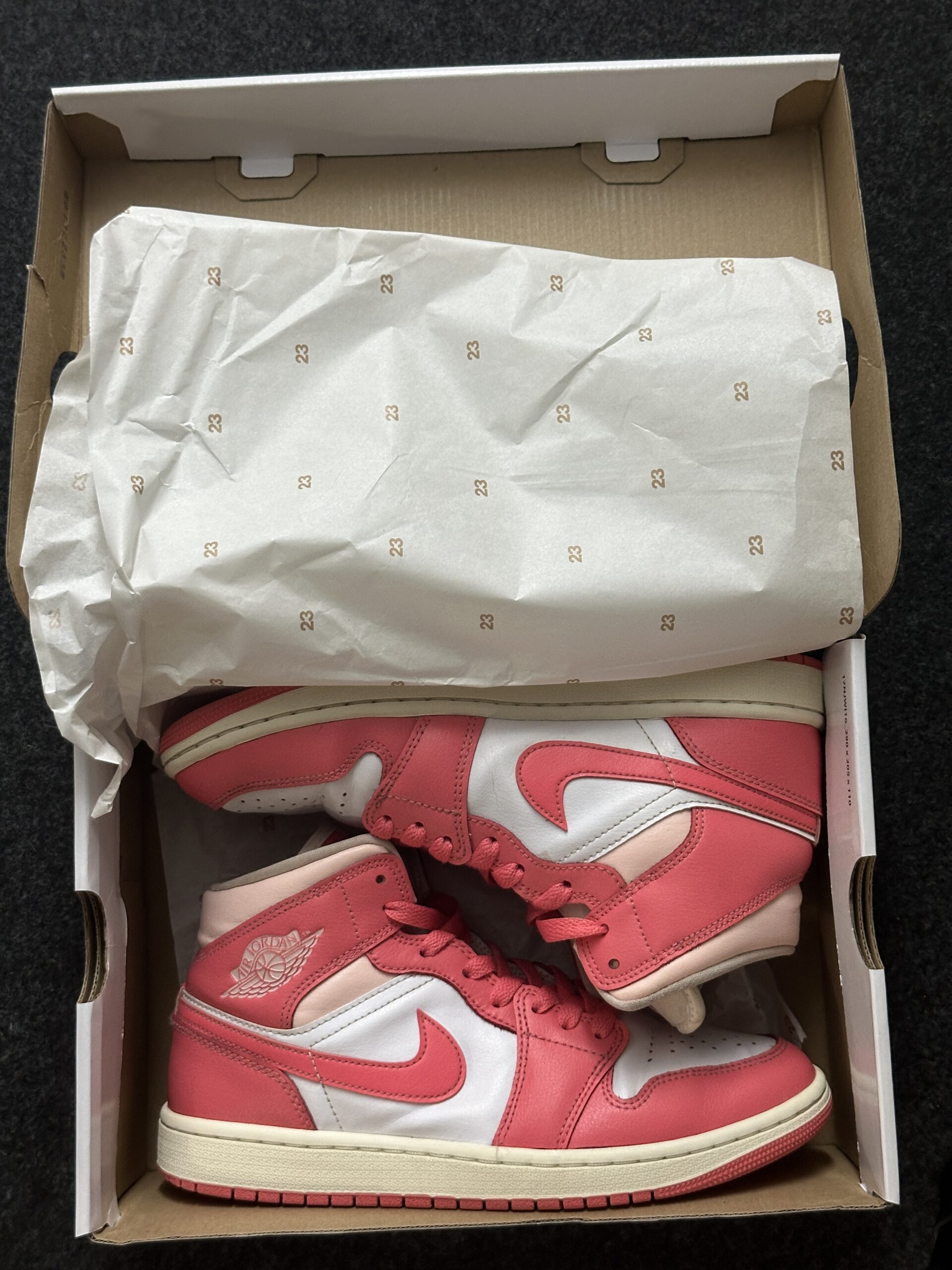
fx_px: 1760
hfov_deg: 30.3
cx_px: 476
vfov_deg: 39.7
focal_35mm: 48
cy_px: 635
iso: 160
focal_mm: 6.86
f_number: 1.78
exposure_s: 1/53
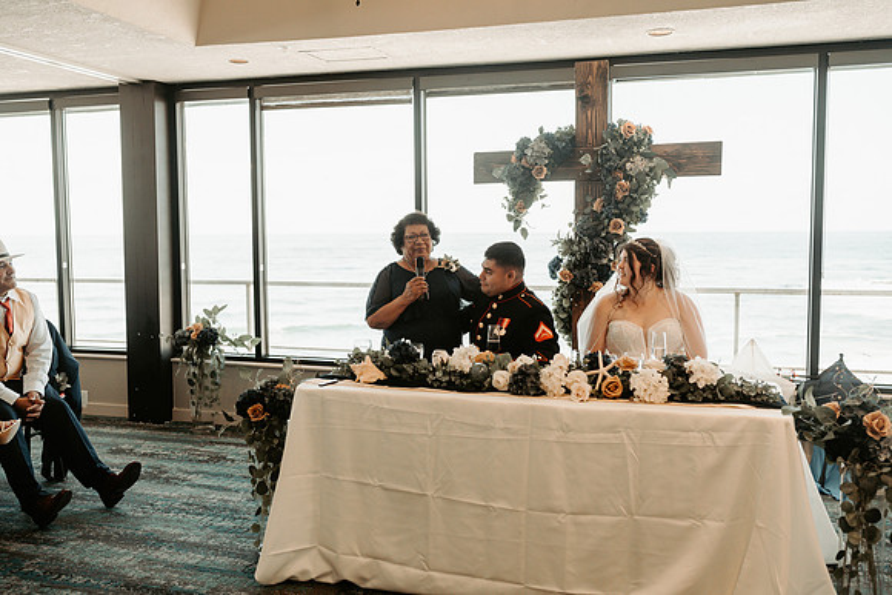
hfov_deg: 54.4
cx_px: 446
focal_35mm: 35
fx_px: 867
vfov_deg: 37.9
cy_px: 298
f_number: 2.8
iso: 320
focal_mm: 35
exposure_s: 1/320
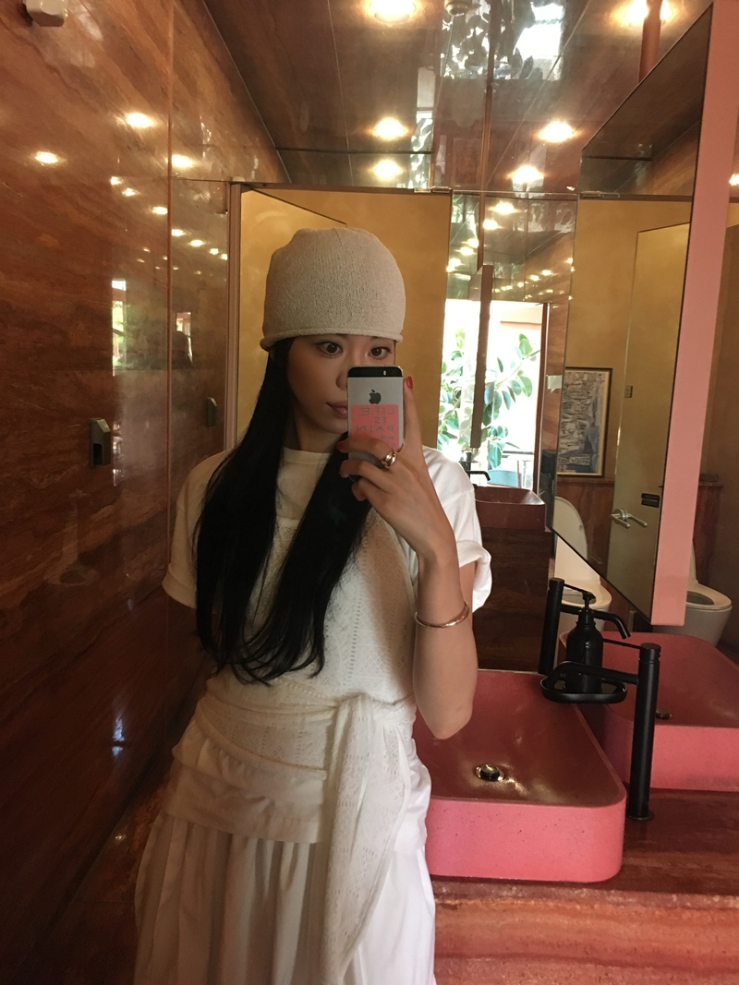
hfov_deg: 48.2
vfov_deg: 61.7
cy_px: 492
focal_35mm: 29
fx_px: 826
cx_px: 370
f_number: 2.2
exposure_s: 1/24
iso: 200
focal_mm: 4.15
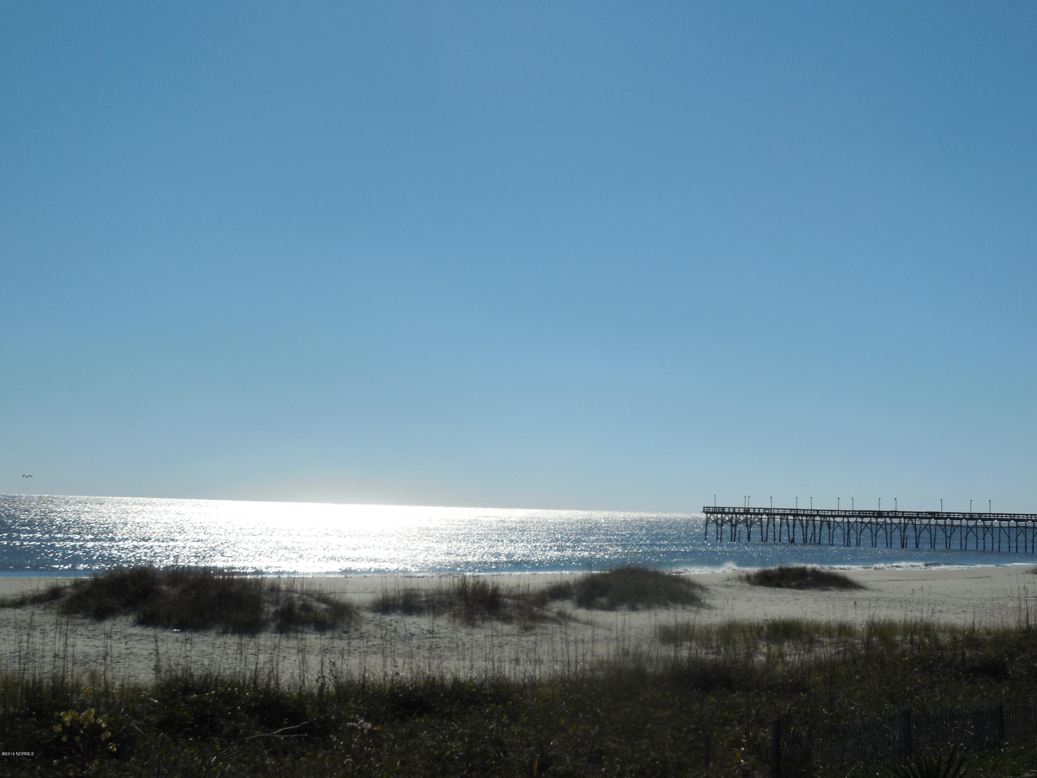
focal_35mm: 61
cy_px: 389
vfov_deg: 24.0
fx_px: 1827
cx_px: 518
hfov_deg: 31.7
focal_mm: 11
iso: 125
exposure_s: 1/800
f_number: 8.6
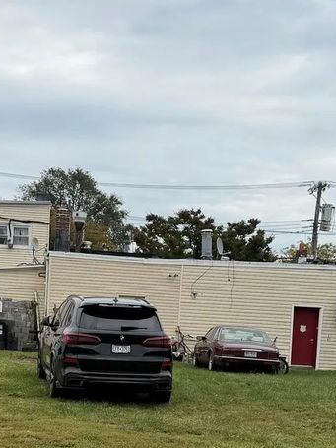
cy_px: 396
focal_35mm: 72
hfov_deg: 20.4
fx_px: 932
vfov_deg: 26.2
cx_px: 134
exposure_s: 1/2611
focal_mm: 6.76
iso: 80
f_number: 1.78
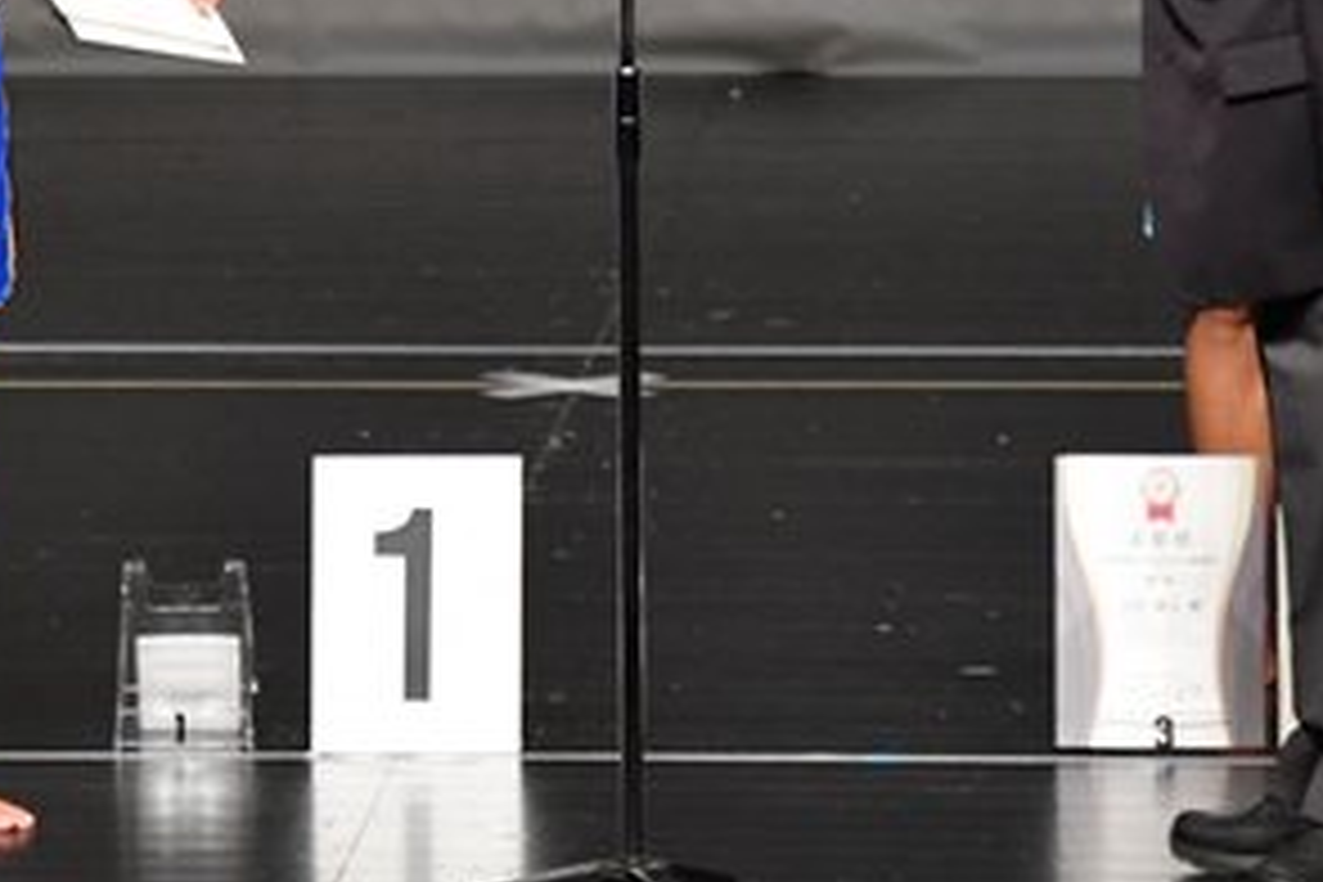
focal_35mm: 752
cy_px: -171
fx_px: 27634
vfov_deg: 1.8
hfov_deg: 2.7
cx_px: 385
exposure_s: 1/400
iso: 2500
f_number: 5.6
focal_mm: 190
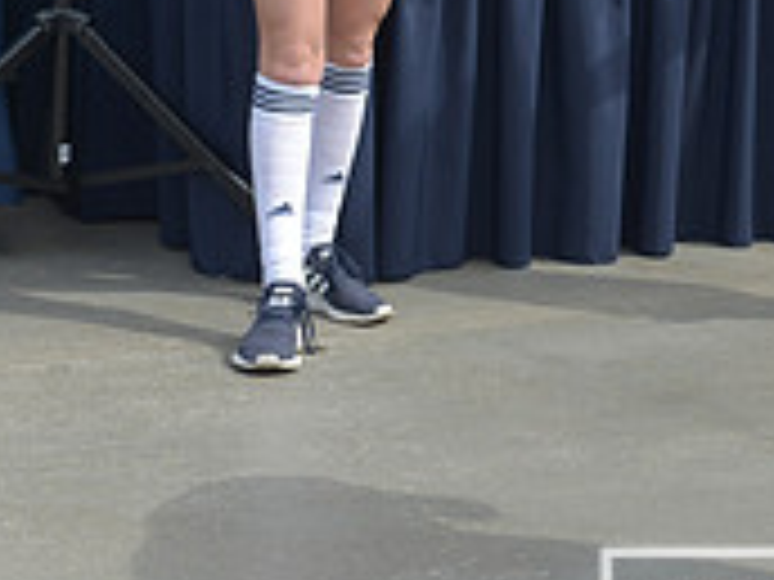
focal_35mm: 136
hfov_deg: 14.1
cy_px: -65
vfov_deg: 10.8
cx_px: 918
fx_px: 3041
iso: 200
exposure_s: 1/1000
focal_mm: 42
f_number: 5
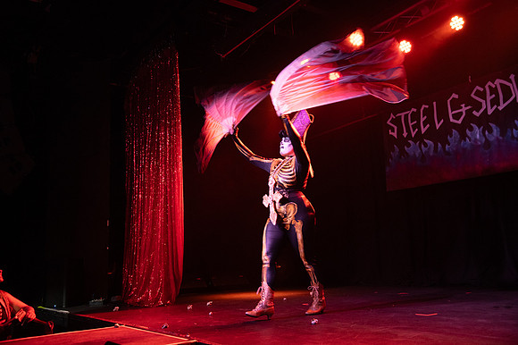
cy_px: 172
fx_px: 489
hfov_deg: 55.8
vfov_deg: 38.8
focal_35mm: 34
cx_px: 259
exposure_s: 1/80
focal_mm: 34
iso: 6400
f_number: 4
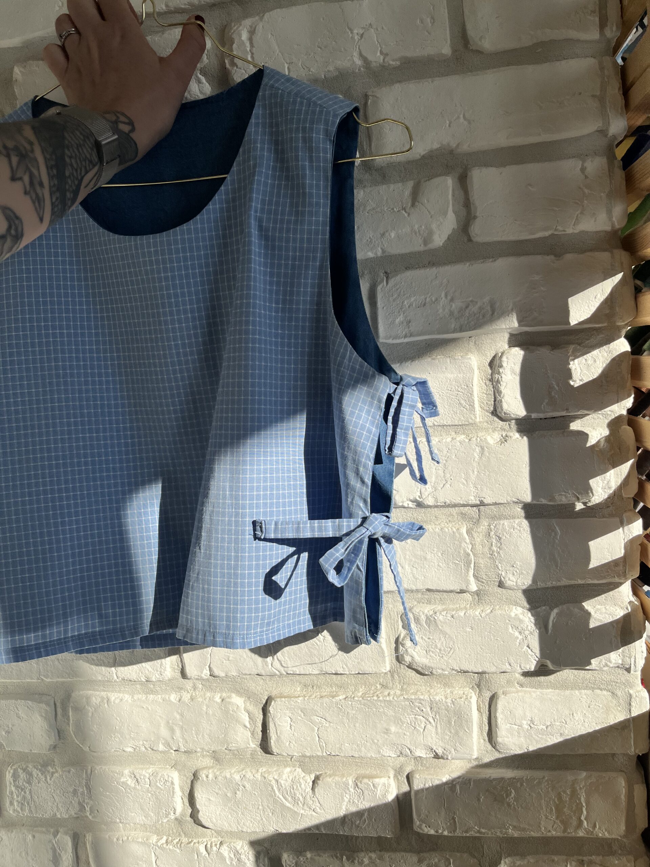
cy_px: 434
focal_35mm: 26
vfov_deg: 67.3
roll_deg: +5.4
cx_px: 325
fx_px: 651
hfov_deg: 53.1
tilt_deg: -4.5
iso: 50
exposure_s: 1/3215
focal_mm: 5.1
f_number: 1.6
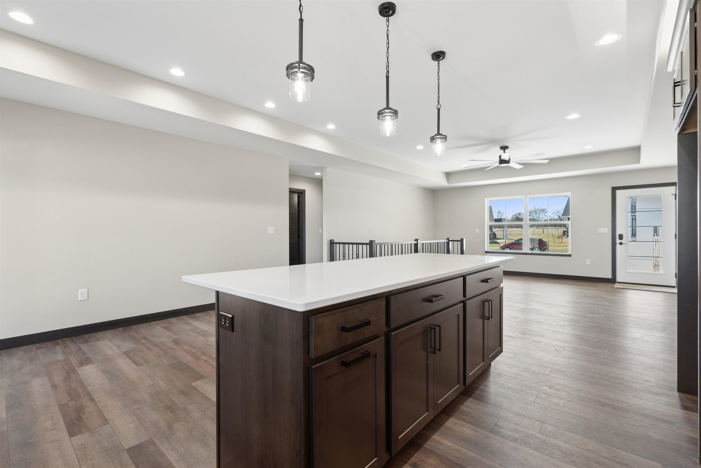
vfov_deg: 73.7
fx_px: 312
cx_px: 350
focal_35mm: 16
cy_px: 234
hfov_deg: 96.7
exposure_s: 1/30
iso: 800
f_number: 10
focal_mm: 16
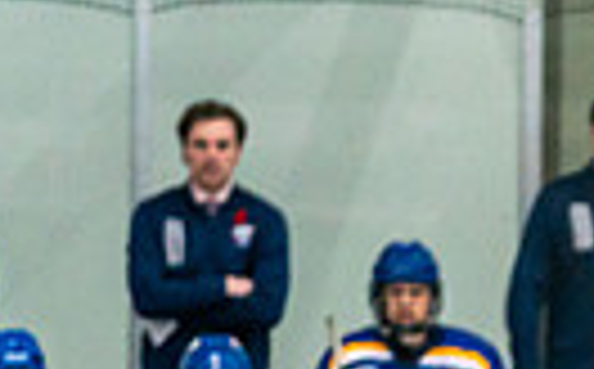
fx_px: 8824
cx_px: 773
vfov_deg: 2.4
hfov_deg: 3.8
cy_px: 857
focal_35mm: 546
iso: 3200
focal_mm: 103
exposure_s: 1/1250
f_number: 2.8
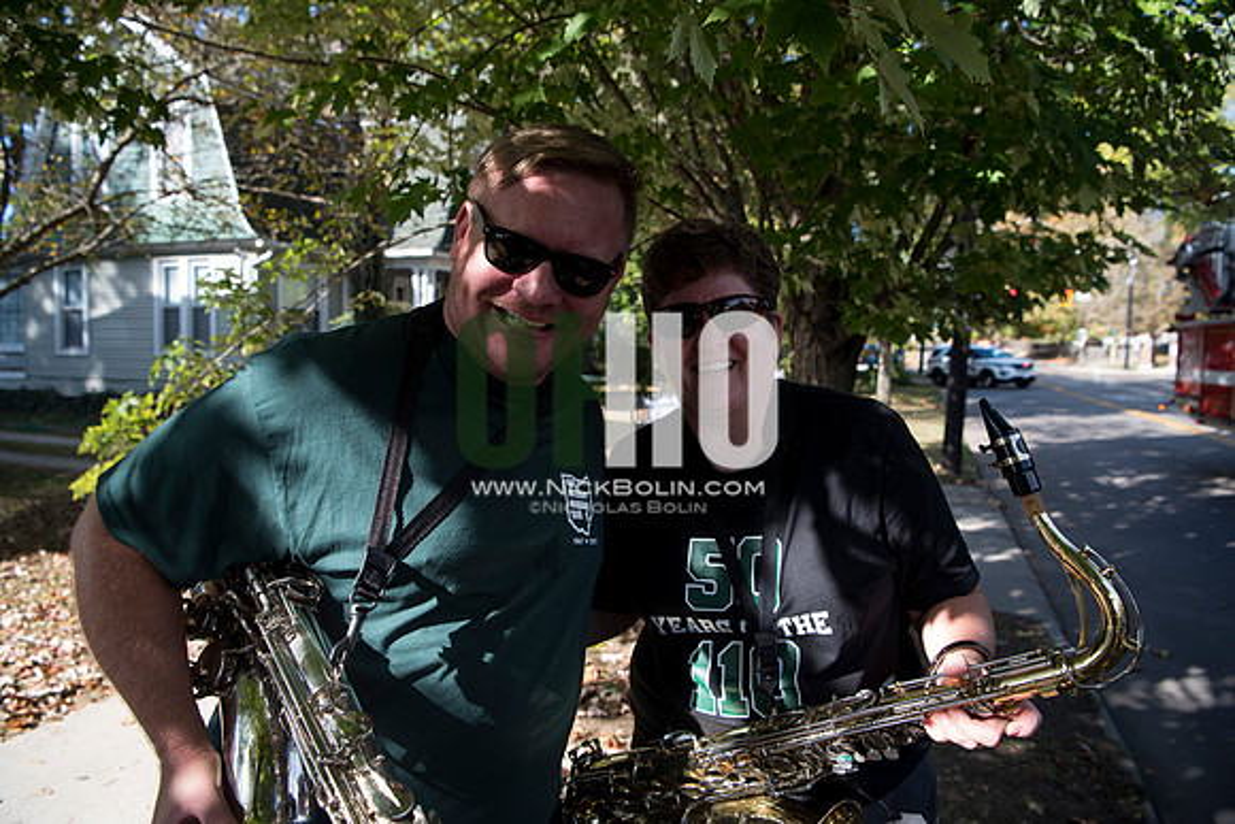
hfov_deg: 73.7
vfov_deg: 53.2
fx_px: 823
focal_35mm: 24
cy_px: 412
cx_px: 618
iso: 250
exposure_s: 1/500
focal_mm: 24
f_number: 4.5
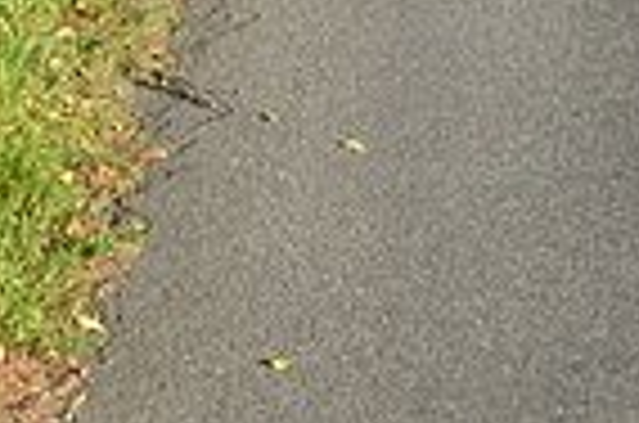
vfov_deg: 6.2
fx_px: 3545
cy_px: -914
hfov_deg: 9.8
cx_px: -454
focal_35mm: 200
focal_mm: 21
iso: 100
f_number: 6.3
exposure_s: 1/160
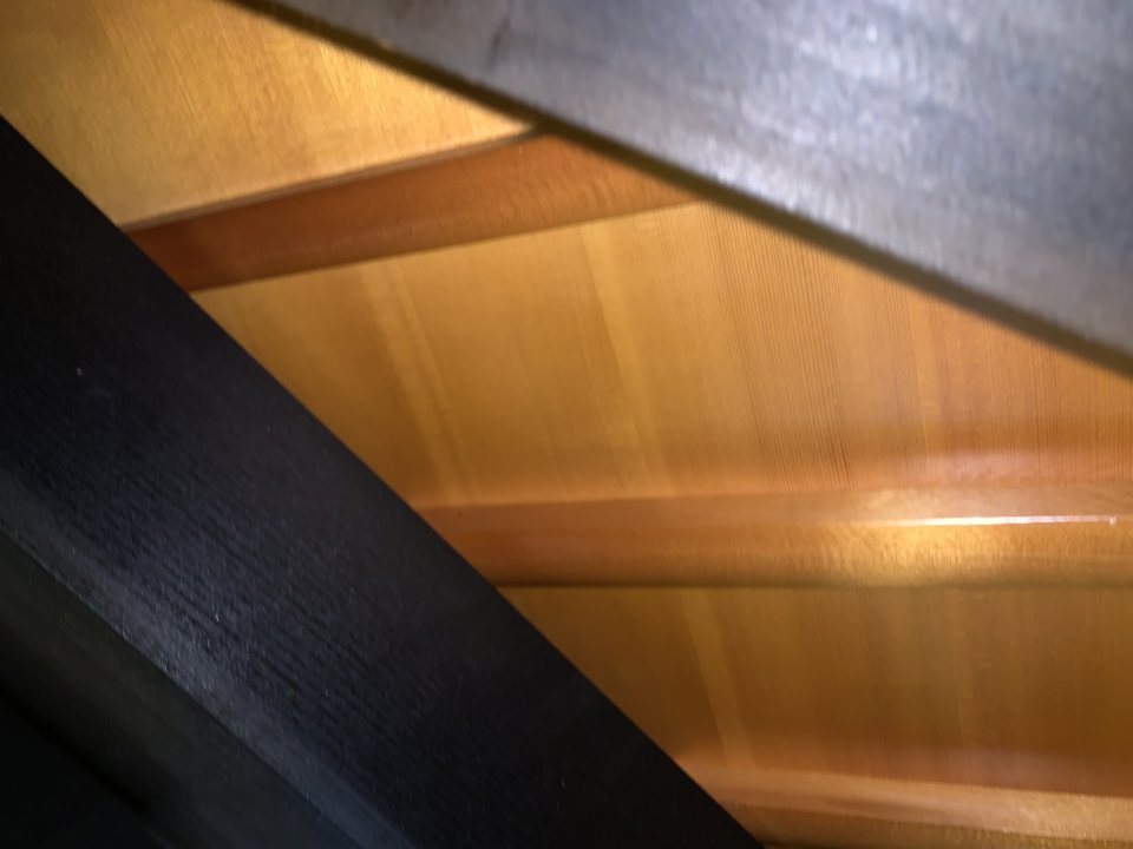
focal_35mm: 26
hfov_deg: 67.3
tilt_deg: +51.4
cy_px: 424
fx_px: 851
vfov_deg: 53.1
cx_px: 566
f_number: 1.8
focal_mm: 4.25
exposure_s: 1/4
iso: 40
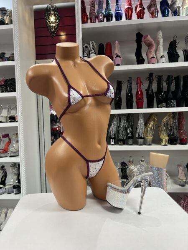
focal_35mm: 26
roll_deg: +3.0
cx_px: 94
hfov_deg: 53.1
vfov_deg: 67.3
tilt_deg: -2.3
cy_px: 125
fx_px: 188
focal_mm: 5.7
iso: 100
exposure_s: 1/60
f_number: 1.5
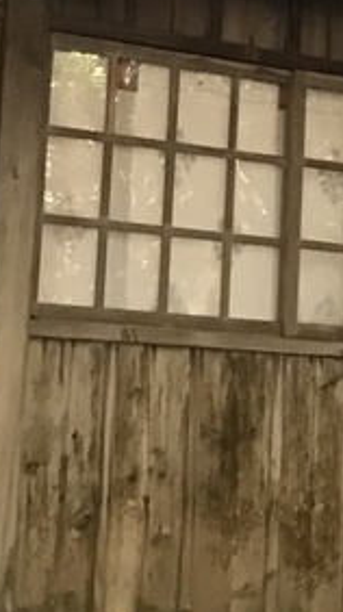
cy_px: 260
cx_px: 875
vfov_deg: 16.5
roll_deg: +1.3
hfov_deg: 8.4
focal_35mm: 130
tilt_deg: +8.6
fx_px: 2108
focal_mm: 3.99
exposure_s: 1/15
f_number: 1.8
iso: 64
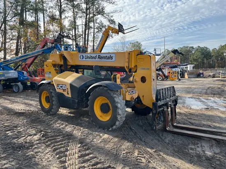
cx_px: 113
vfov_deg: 53.1
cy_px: 84
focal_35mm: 26
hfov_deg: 67.3
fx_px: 170
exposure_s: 1/1389
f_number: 1.6
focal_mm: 5.1
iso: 50
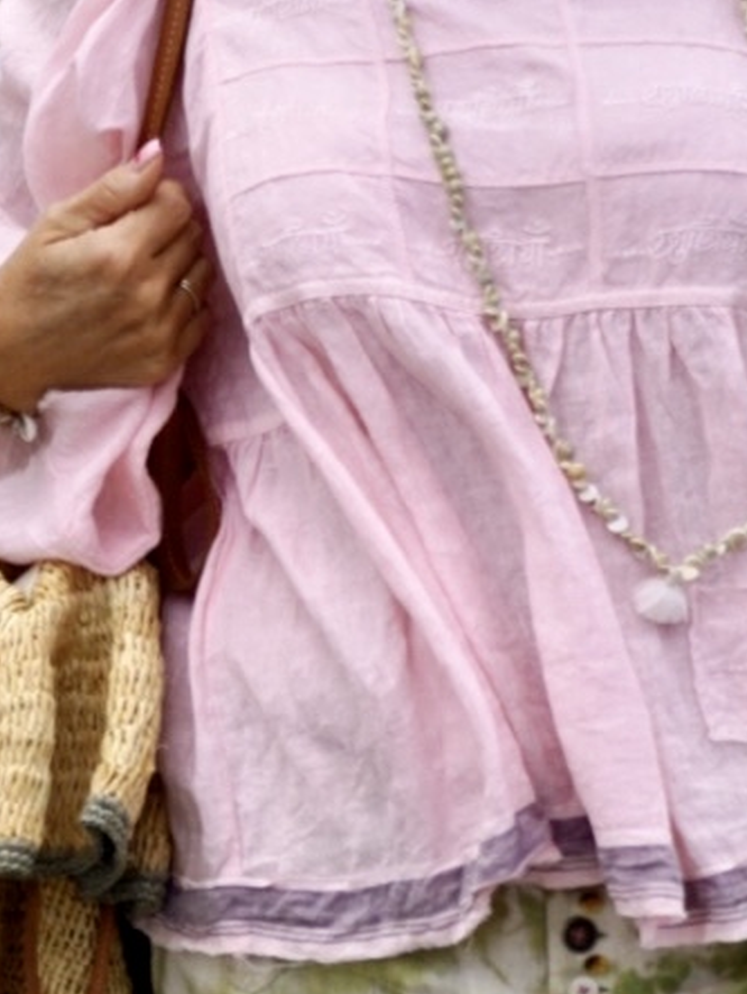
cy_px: 803
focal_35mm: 242
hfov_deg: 6.1
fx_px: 6953
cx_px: 541
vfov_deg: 8.2
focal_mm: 46
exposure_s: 1/1000
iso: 100
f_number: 5.6
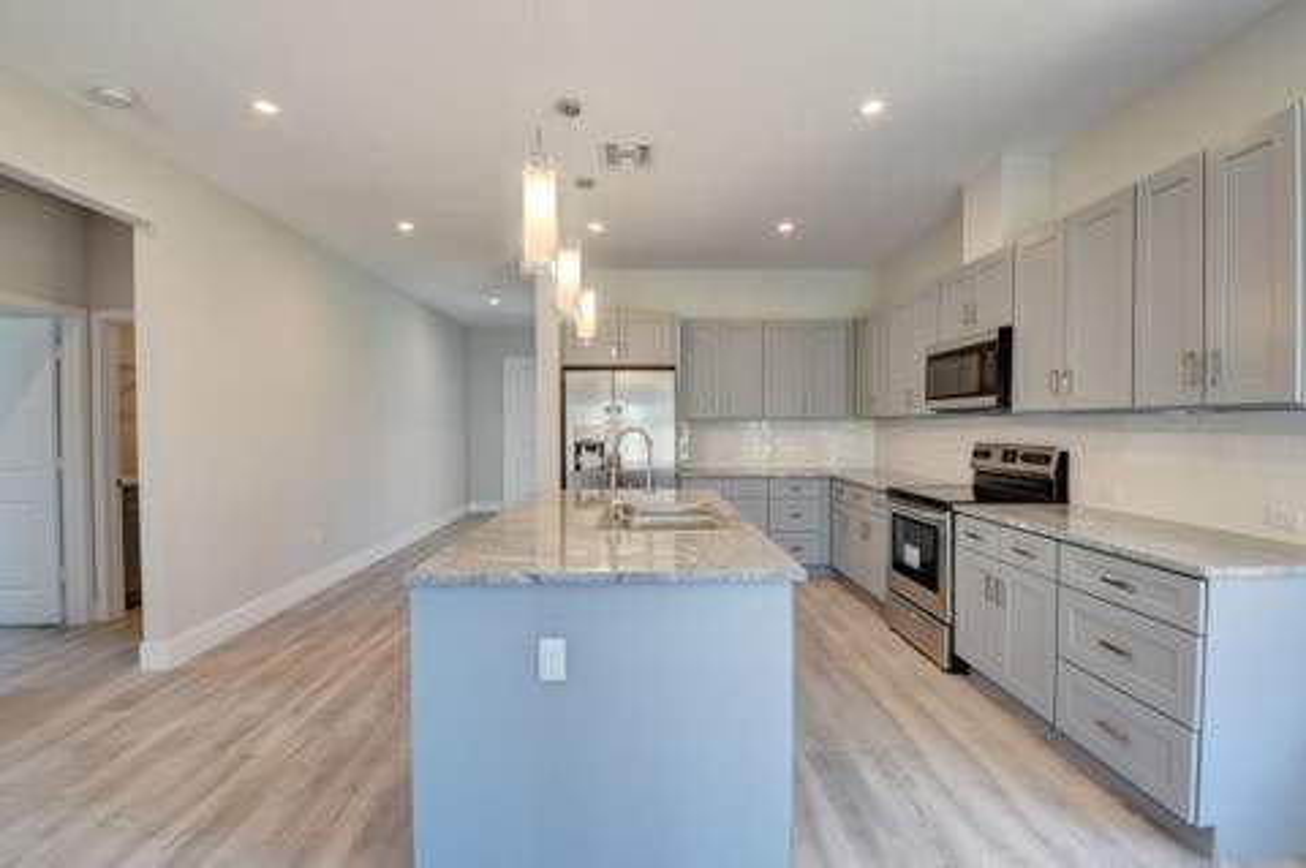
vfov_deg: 77.2
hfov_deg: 100.4
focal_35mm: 15
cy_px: 434
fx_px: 544
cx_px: 653
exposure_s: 1/30
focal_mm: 10
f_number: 8
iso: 640
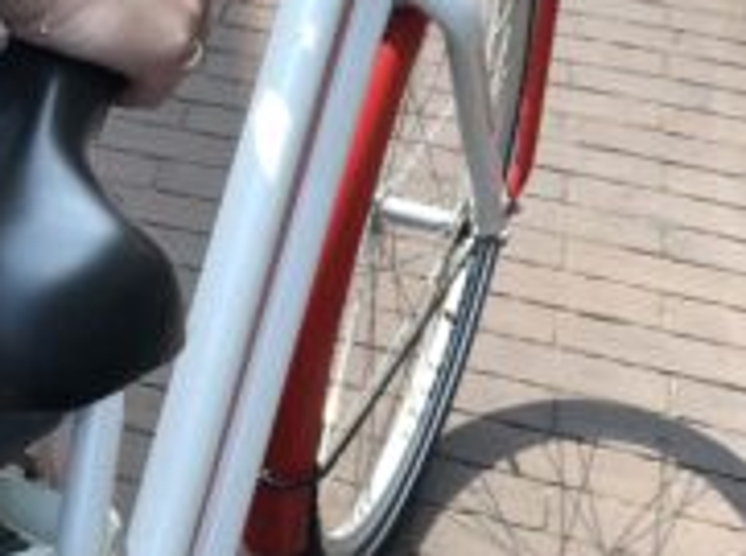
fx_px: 2000
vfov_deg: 15.8
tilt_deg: -29.3
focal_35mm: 93
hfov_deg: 20.1
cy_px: 136
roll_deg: -1.6
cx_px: -91
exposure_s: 1/109
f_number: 1.8
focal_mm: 3.99
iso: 20
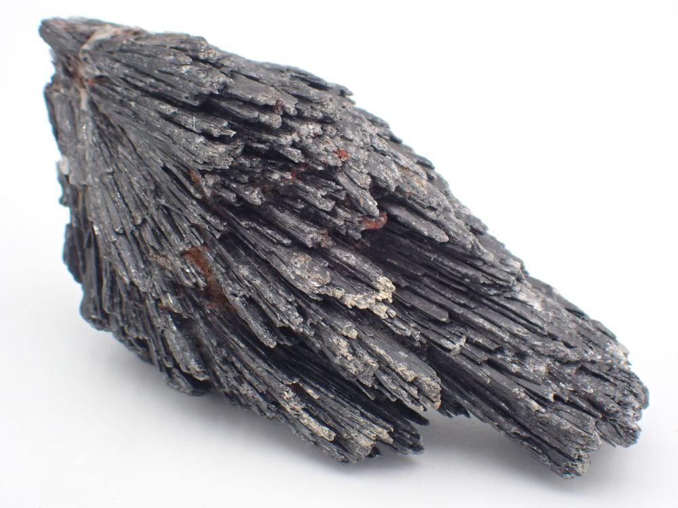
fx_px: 1959
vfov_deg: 14.8
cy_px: 254
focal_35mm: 100
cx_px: 339
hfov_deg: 19.6
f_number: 4.9
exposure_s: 1/400
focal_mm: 18
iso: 250
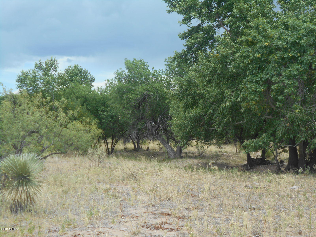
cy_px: 118
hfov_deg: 34.3
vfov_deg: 26.1
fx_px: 511
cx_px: 158
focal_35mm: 56
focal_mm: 10
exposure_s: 1/250
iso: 80
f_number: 4.9
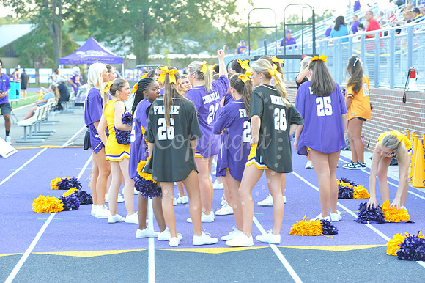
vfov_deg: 11.0
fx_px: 1475
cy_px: 142
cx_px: 212
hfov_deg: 16.4
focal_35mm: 125
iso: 400
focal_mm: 125
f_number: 5.6
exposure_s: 1/60
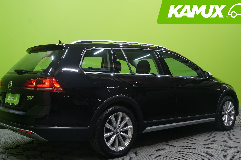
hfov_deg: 47.4
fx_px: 274
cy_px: 88
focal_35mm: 41
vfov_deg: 32.6
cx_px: 119
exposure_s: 1/25
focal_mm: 33
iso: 800
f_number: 5.6
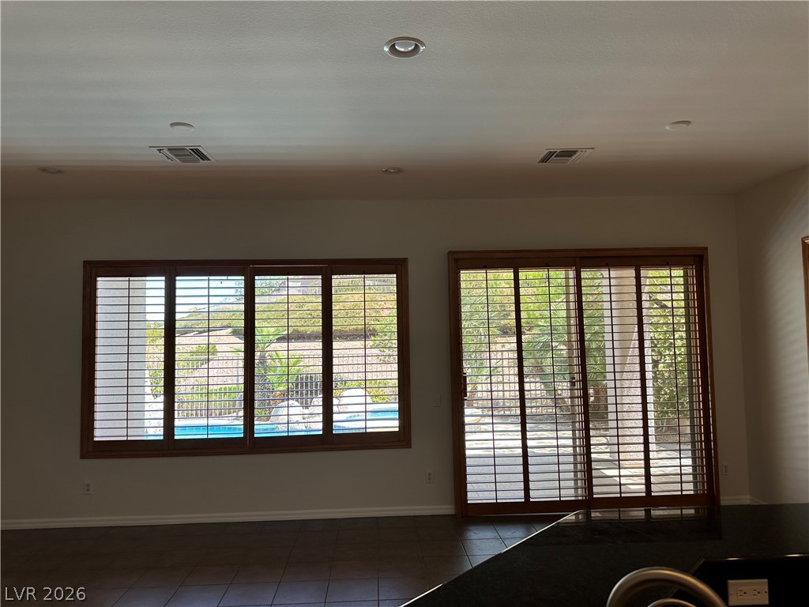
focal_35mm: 24
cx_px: 404
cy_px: 304
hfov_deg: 71.6
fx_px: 561
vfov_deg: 56.8
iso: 80
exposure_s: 1/264
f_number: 1.78
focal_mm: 6.86
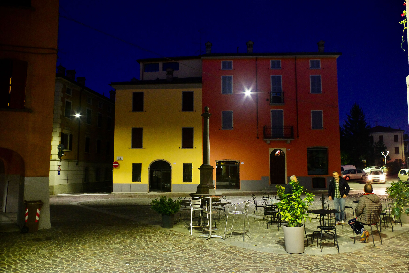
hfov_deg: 67.4
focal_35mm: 27
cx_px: 204
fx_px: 307
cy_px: 136
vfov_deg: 47.9
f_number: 7.1
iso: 6400
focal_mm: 18
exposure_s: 1/8
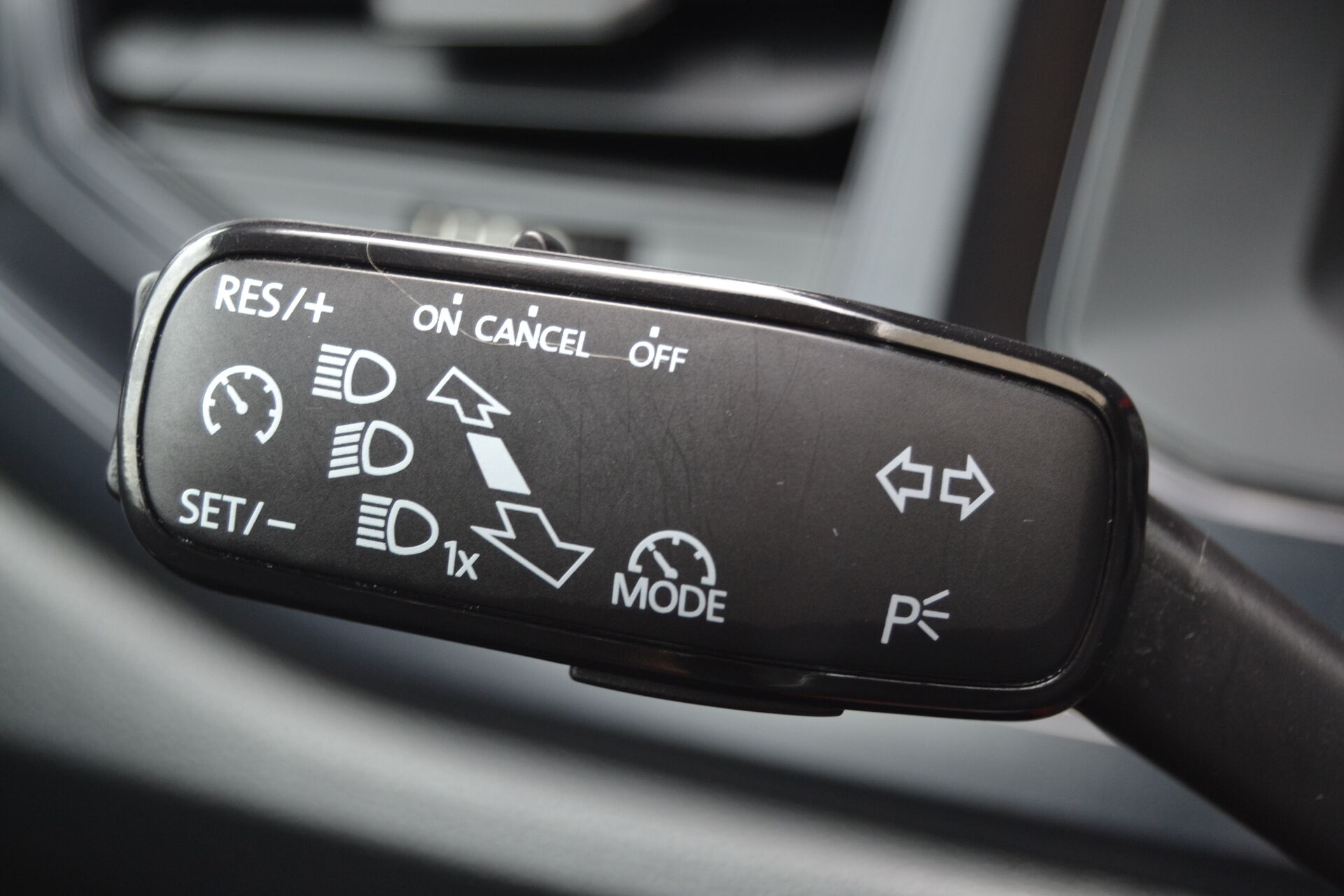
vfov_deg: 16.6
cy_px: 448
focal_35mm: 82
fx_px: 3080
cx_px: 672
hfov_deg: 24.6
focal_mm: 55
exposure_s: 1/60
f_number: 5.6
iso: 500
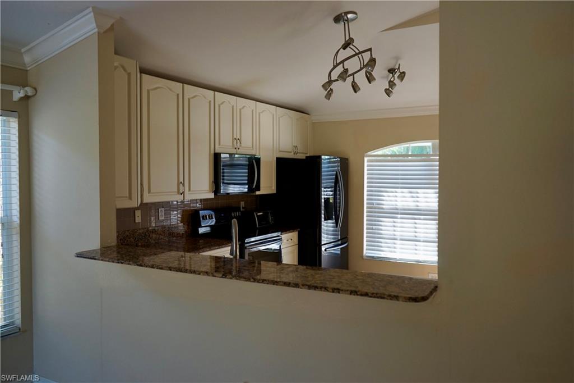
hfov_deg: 65.5
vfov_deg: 46.4
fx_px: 446
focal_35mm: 28
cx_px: 287
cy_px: 192
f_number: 4
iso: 500
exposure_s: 1/160
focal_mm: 28
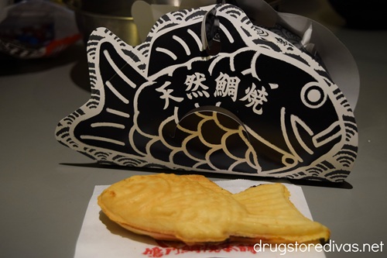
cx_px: 194
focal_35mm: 60
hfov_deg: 33.4
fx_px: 645
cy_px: 129
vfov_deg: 22.6
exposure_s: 1/60
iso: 560
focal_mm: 40
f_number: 4.8
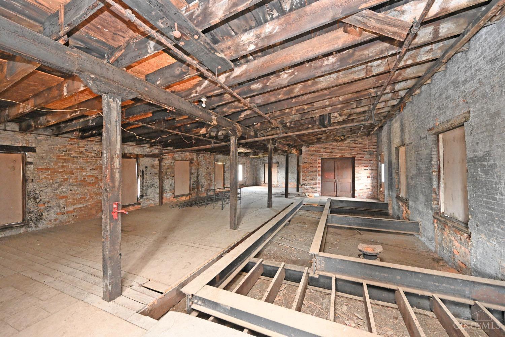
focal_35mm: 14
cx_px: 252
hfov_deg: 104.3
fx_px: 196
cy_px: 168
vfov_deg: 81.2
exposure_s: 1/60
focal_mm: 14
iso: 3600
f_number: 4
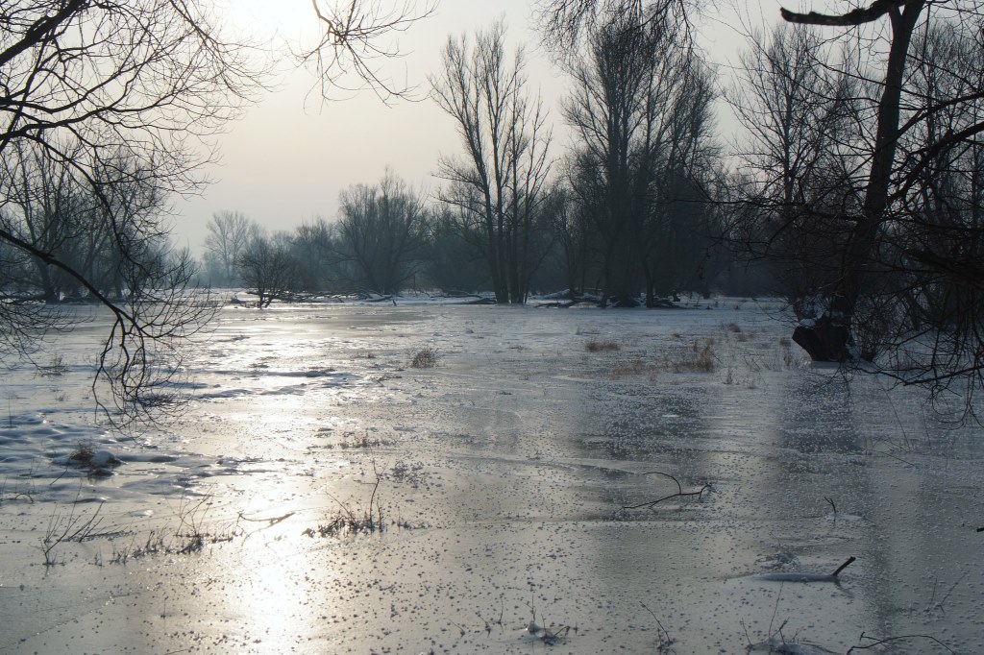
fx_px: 1284
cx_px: 492
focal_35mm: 47
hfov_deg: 41.9
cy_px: 328
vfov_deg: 28.6
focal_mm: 31
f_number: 11
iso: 200
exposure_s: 1/500
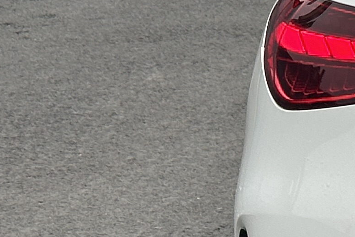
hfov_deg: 7.5
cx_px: 816
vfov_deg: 5.3
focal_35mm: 259
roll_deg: -0.3
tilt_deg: -9.1
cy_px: 80
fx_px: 2554
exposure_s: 1/894
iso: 64
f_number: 1.78
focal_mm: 6.86
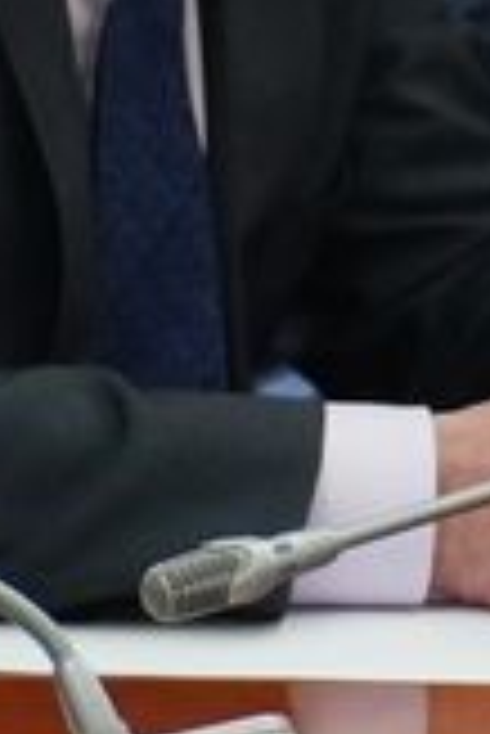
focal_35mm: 375
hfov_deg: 3.6
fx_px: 7649
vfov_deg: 5.5
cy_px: -106
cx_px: -418
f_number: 4
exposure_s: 1/250
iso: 2000
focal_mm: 51
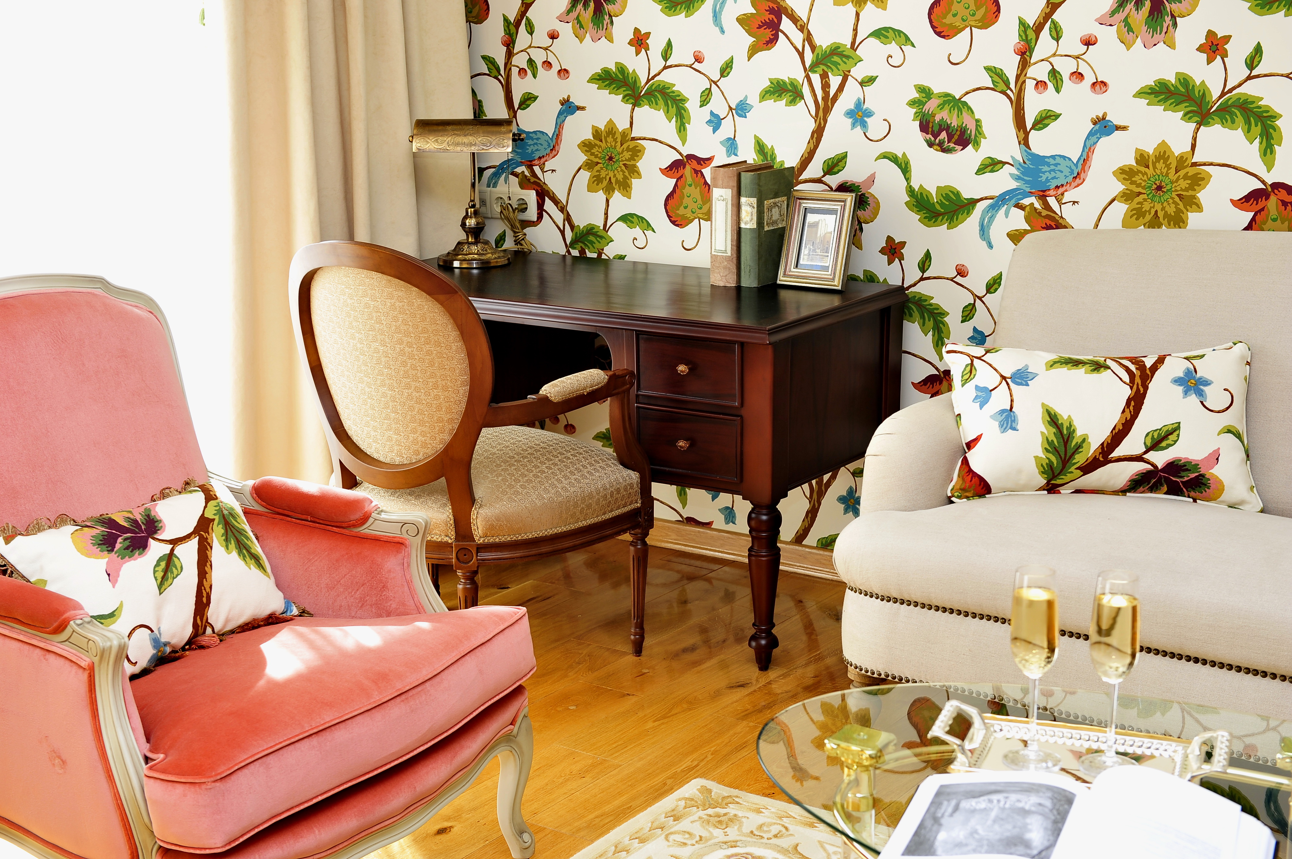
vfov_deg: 24.6
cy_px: 430
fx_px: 1973
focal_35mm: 55
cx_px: 646
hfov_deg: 36.3
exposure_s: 1/25
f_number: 5.6
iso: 200
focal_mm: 55
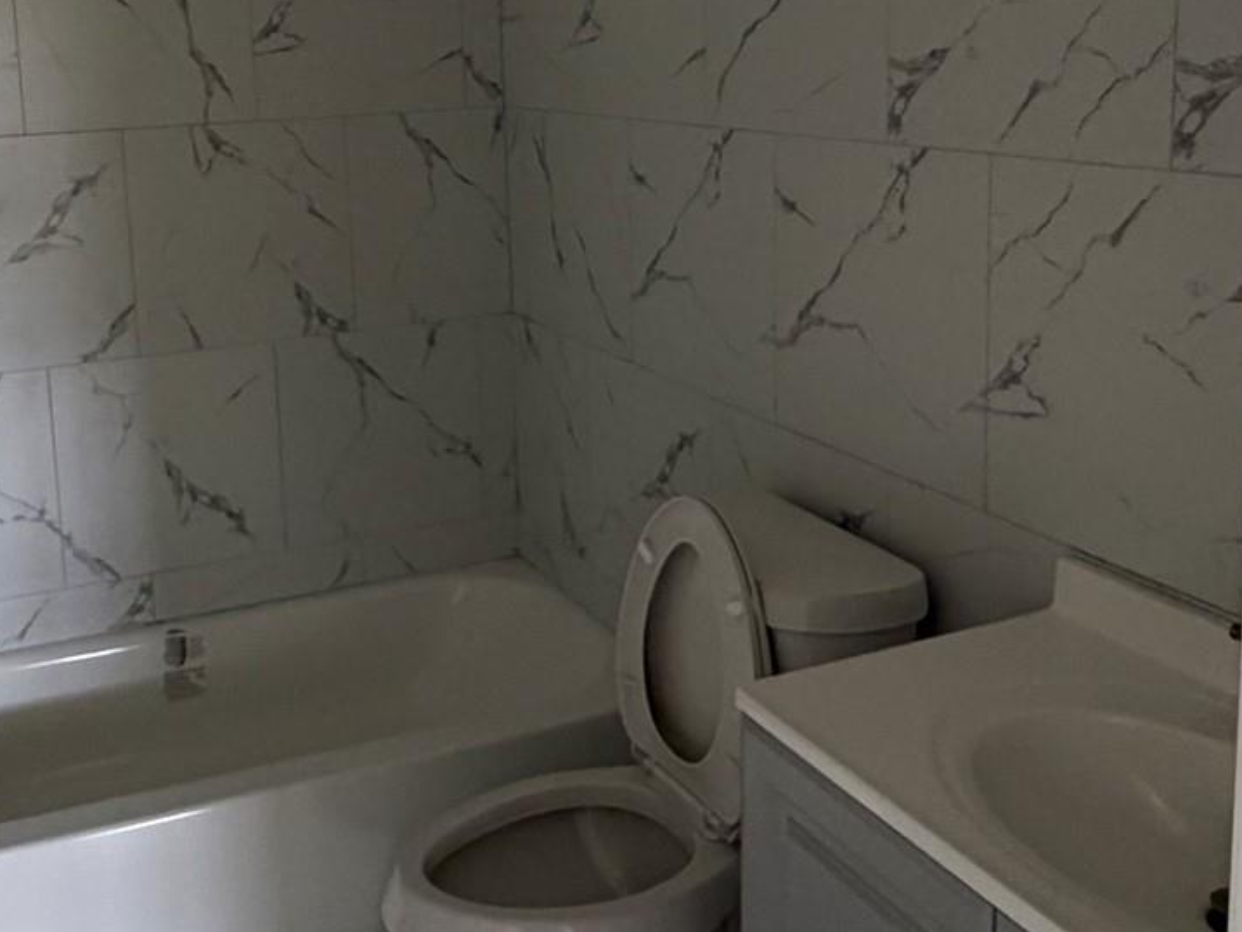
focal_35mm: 40
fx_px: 1435
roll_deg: +2.4
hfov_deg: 46.4
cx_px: 461
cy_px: 241
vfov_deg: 35.2
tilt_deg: -7.4
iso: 400
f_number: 2.2
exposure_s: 1/60
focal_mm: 2.22
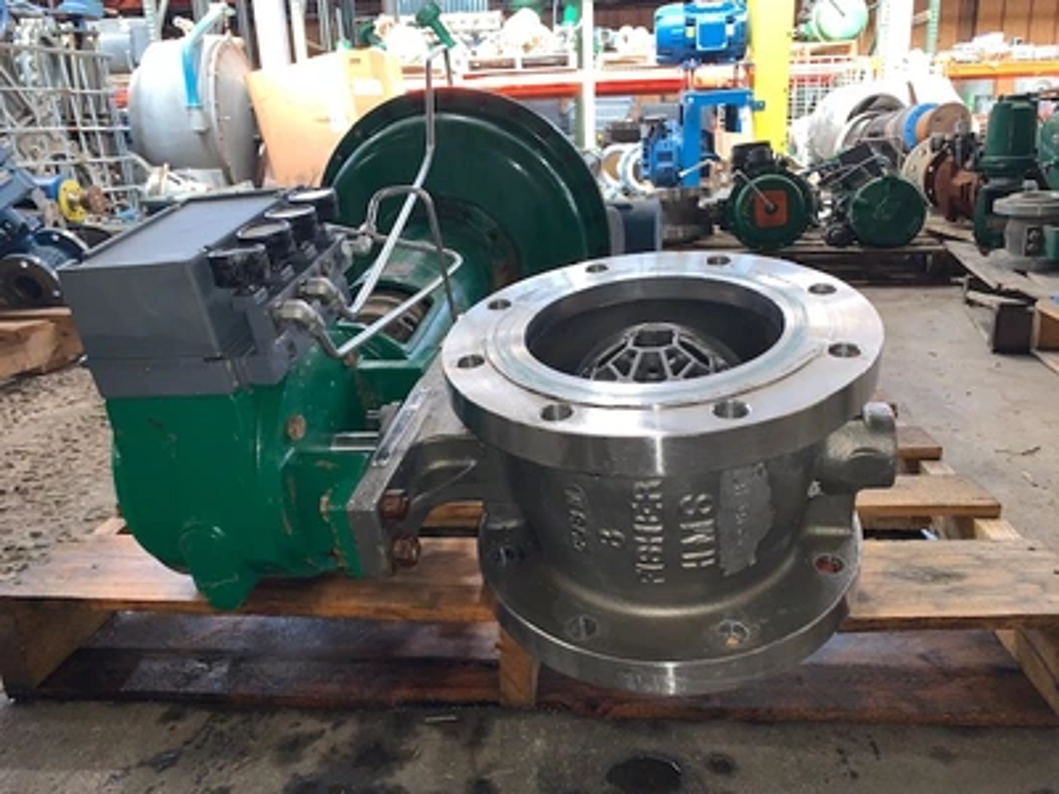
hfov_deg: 67.3
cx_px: 530
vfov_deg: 53.1
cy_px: 397
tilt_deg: -16.1
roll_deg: +2.8
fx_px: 795
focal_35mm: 26
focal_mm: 4.25
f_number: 1.8
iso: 50
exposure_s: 1/25
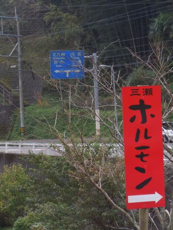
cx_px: 86
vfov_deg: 14.0
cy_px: 115
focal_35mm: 141
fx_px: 939
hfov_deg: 10.5
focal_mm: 25.3
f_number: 5.5
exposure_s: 1/100
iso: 400
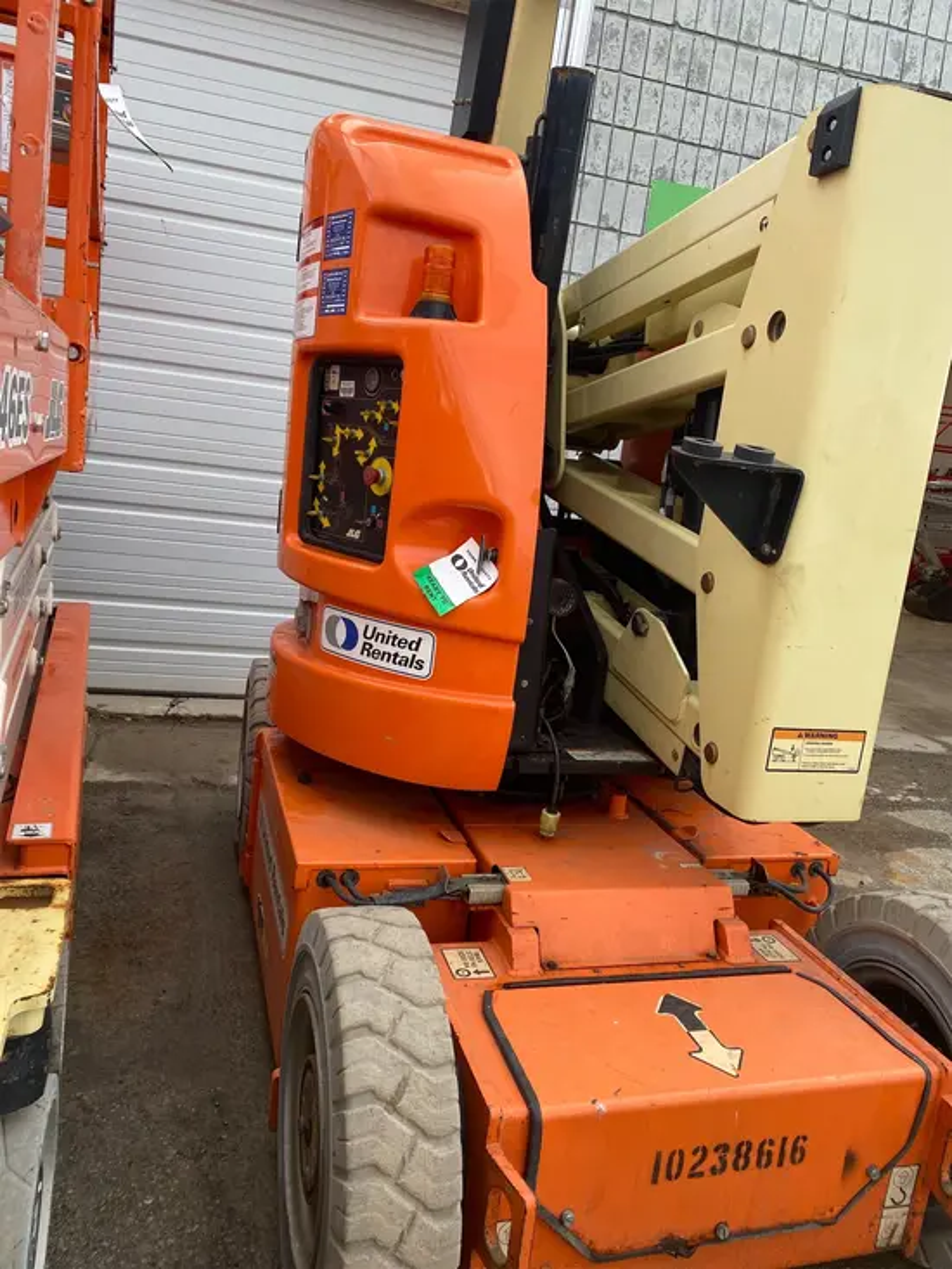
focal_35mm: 26
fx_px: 953
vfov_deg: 67.3
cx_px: 476
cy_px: 634
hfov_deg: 53.1
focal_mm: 4.25
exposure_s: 1/122
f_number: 1.8
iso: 64
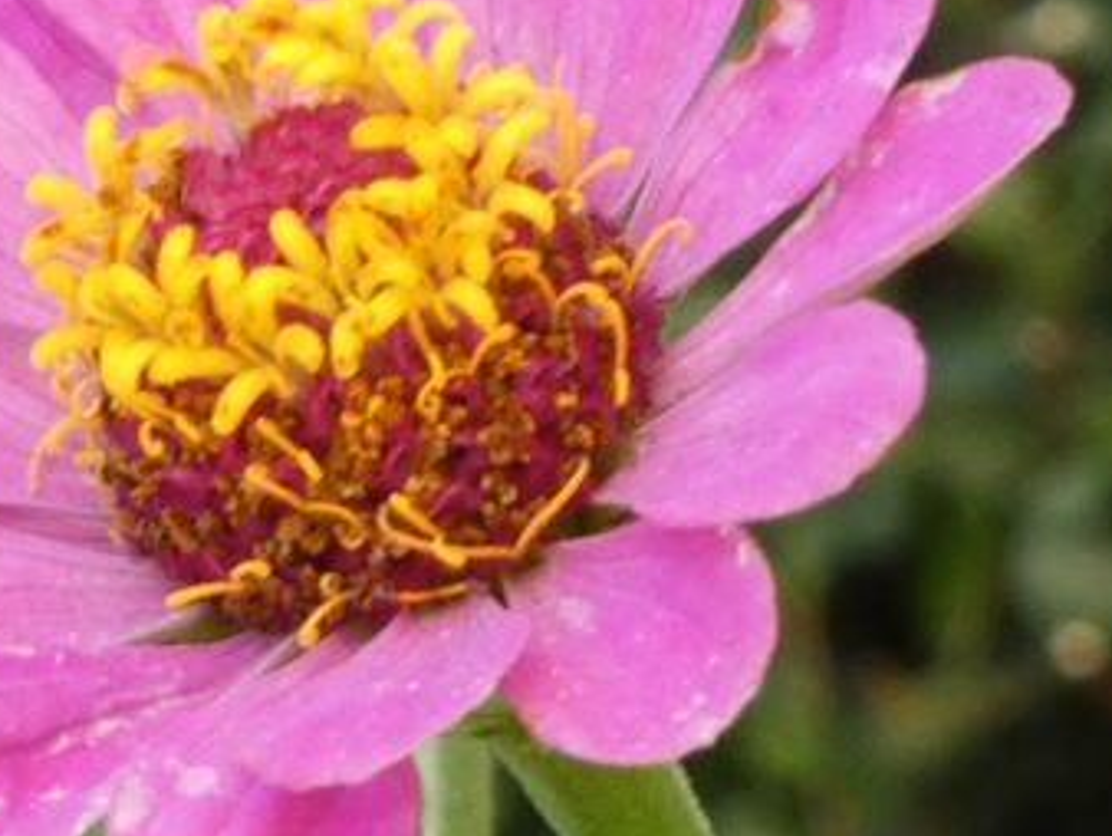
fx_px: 31150
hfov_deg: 2.0
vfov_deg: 1.5
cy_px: 263
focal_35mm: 969
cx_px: -15
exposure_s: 1/80
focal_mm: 68.8
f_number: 5.6
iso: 500
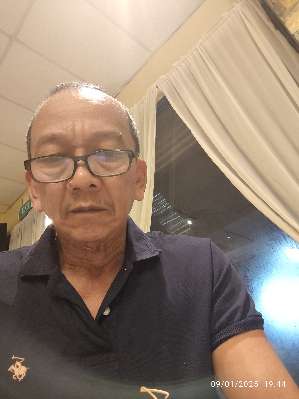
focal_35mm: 24
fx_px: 276
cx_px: 150
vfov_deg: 71.6
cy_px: 200
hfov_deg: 56.8
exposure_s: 1/24
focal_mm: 3.26
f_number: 2.45
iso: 640
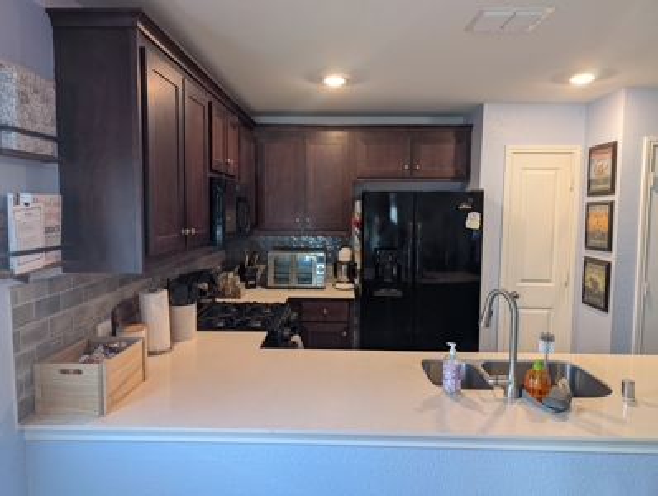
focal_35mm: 24
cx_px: 329
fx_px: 457
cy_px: 248
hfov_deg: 71.5
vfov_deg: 57.0
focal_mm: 6.9
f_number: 1.68
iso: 459
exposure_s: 1/120
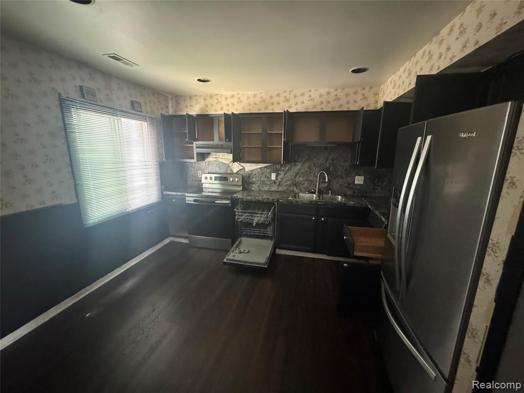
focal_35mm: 14
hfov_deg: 102.1
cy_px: 196
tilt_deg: -13.1
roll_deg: -0.8
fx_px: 212
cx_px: 262
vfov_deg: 85.7
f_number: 2.2
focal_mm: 2.22
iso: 1600
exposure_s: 1/36
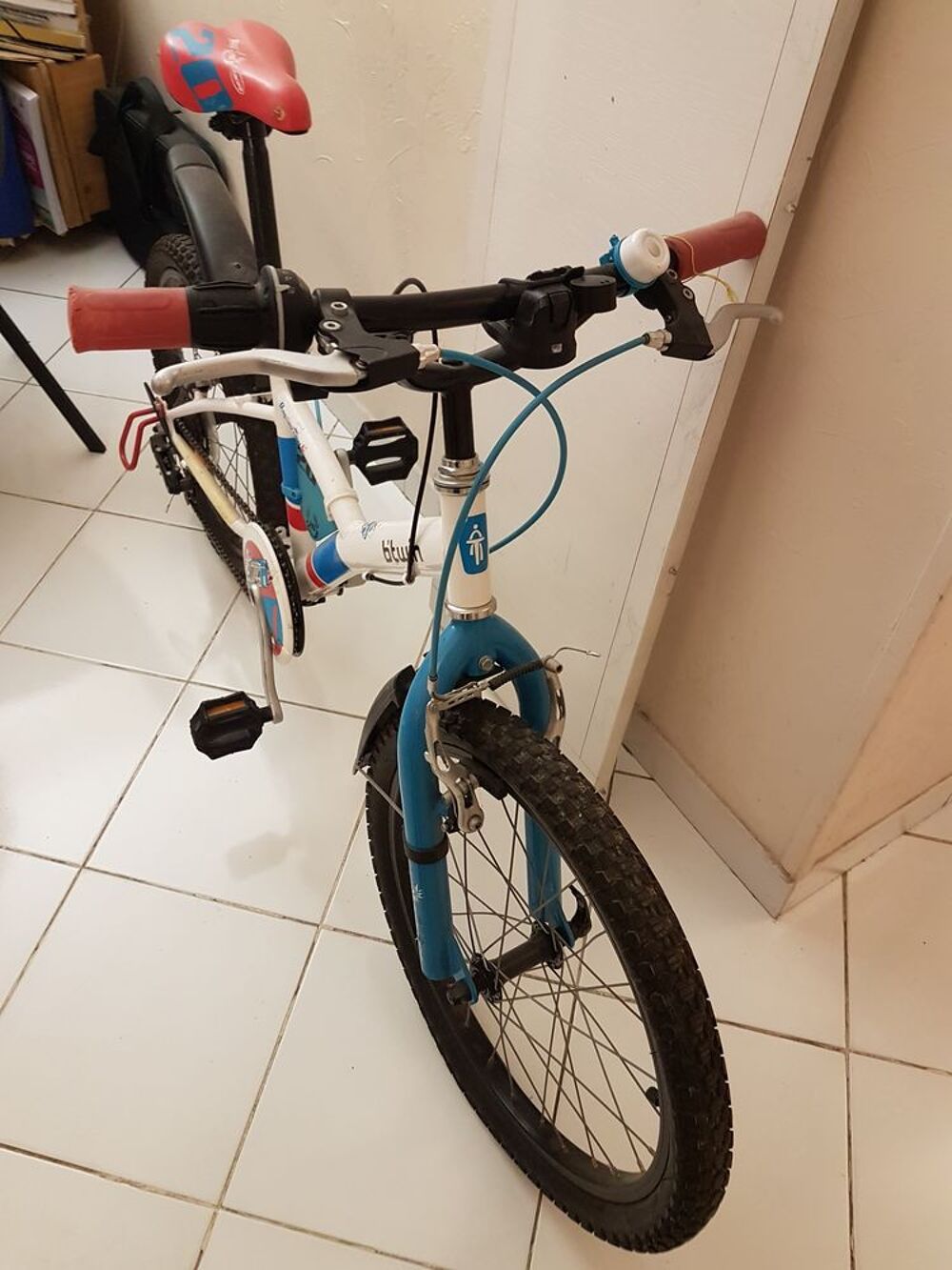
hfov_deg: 53.1
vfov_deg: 67.3
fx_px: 953
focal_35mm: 26
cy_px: 635
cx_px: 476
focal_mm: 4.2
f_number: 1.7
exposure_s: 1/25
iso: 160
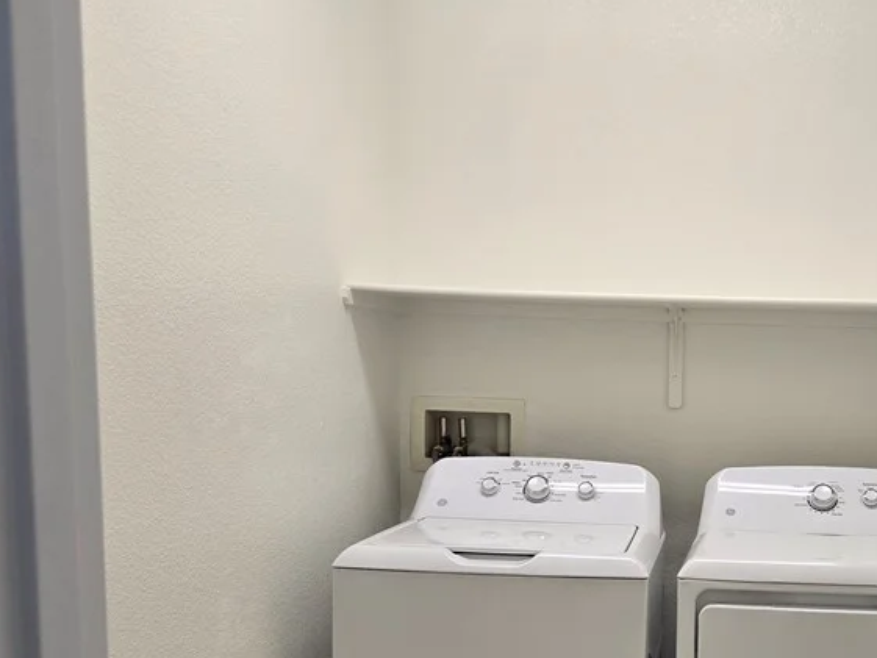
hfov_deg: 42.3
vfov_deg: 33.7
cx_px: 732
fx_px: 1064
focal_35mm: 42
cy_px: 485
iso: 64
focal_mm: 5.4
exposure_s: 1/120
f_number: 1.8
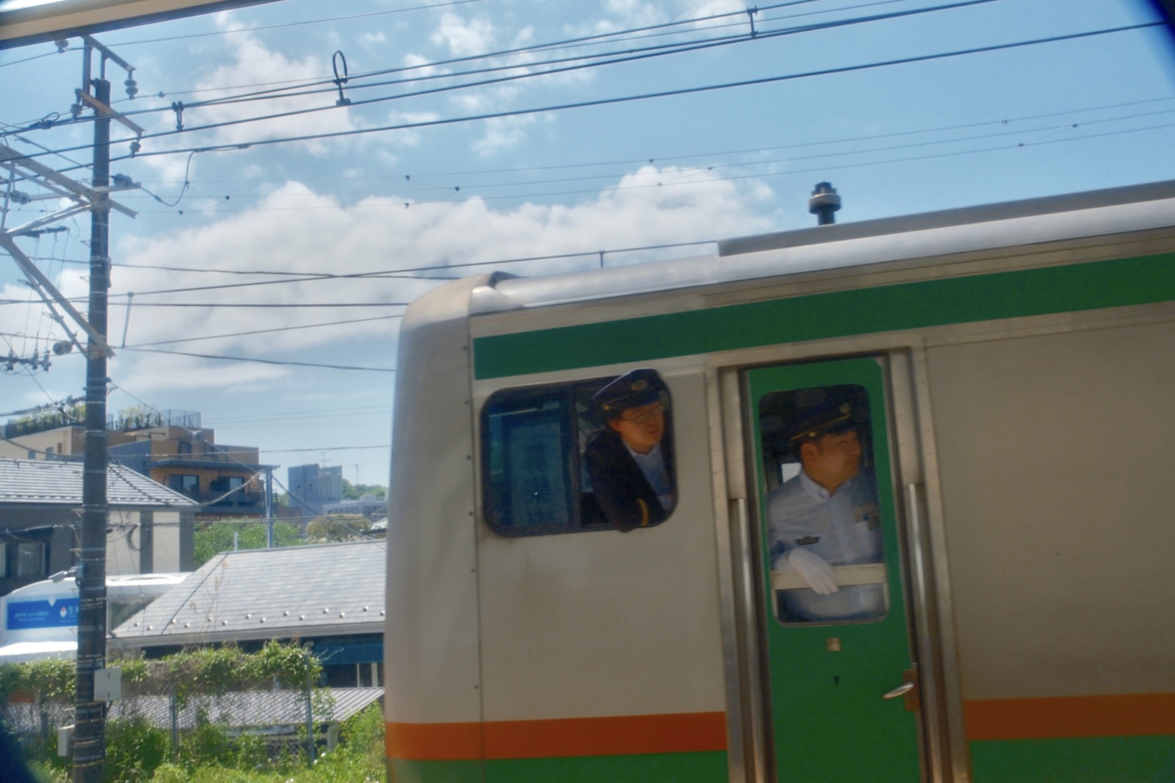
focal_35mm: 31
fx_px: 1012
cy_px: 392
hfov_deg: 60.3
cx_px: 588
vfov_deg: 42.3
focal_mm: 20.8
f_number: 9
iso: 640
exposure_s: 1/1250
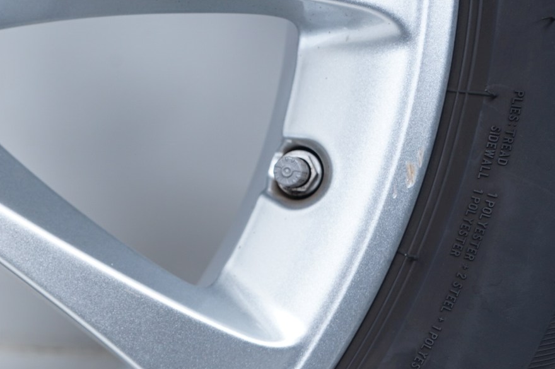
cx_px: 35
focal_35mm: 72
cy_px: 240
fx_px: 1109
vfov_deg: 18.8
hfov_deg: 26.9
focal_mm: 33
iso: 250
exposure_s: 1/100
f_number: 7.1
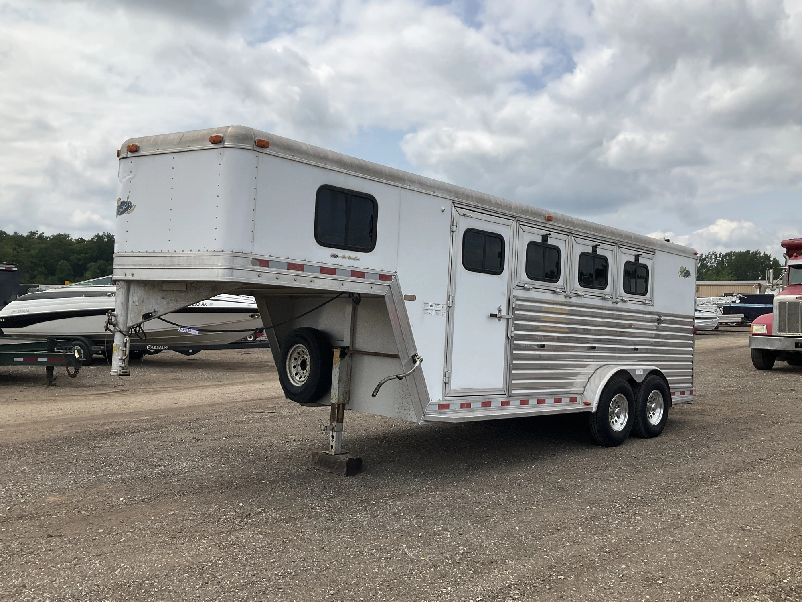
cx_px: 401
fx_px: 672
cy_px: 301
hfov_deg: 61.7
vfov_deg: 48.2
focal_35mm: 29
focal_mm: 3
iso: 25
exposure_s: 1/2801
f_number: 1.8
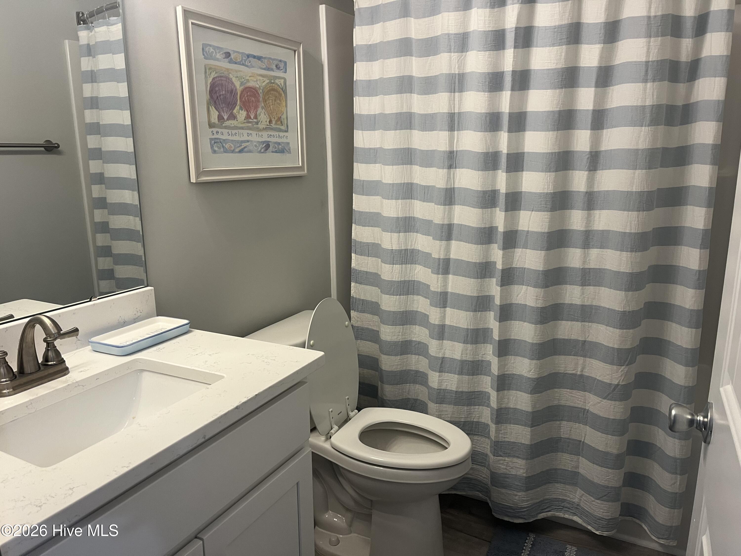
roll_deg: -0.8
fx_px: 557
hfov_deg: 67.3
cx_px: 370
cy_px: 278
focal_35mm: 26
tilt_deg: -12.8
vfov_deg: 53.1
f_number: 1.6
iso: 80
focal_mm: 5.1
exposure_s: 1/60
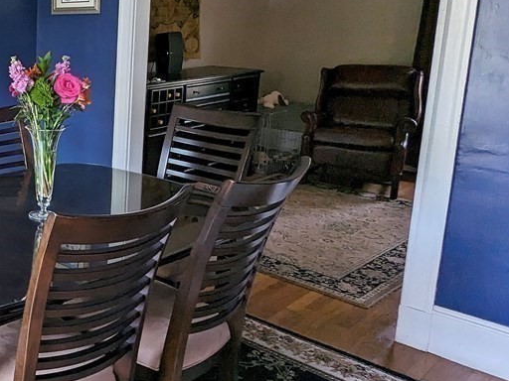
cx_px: 47
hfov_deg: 50.2
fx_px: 471
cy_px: 177
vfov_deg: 44.1
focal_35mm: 32
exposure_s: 1/60
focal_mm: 2.35
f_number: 2.2
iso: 60
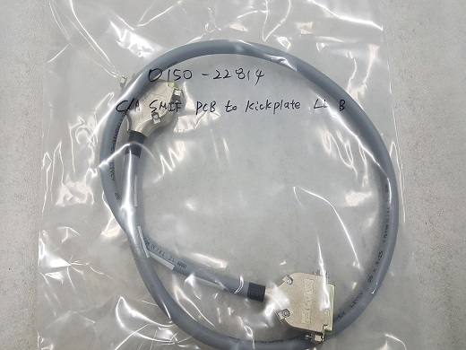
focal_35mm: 26
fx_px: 350
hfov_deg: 67.3
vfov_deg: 53.1
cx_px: 233
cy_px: 175
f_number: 1.7
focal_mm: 4.2
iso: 125
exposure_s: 1/60
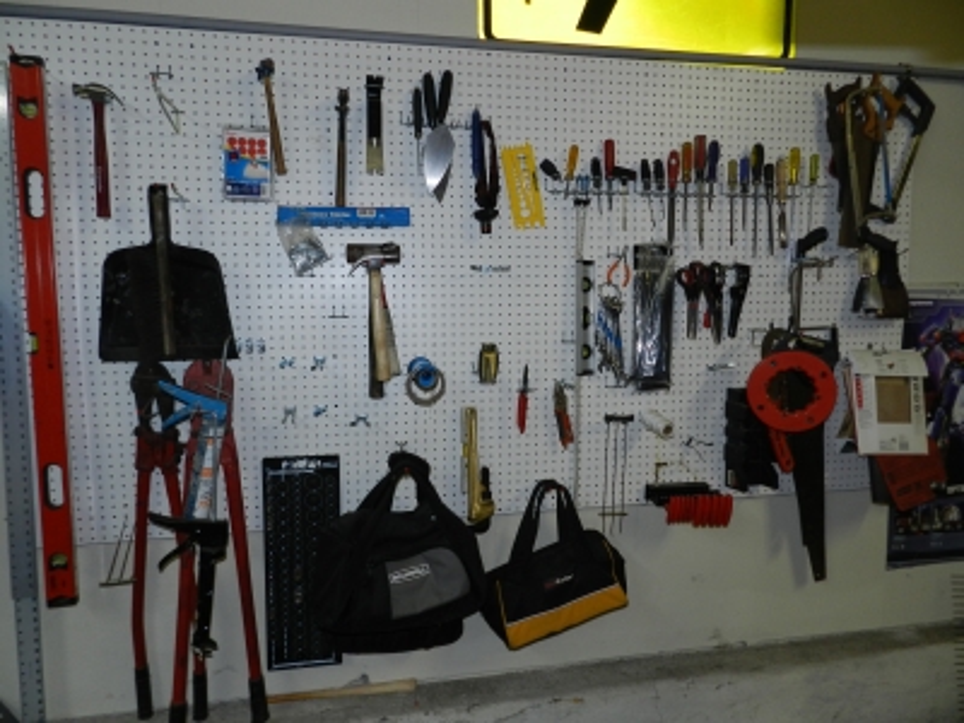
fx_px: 641
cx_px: 482
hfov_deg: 73.9
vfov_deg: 58.9
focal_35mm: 23
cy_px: 362
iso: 200
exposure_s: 1/30
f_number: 3.4
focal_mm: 4
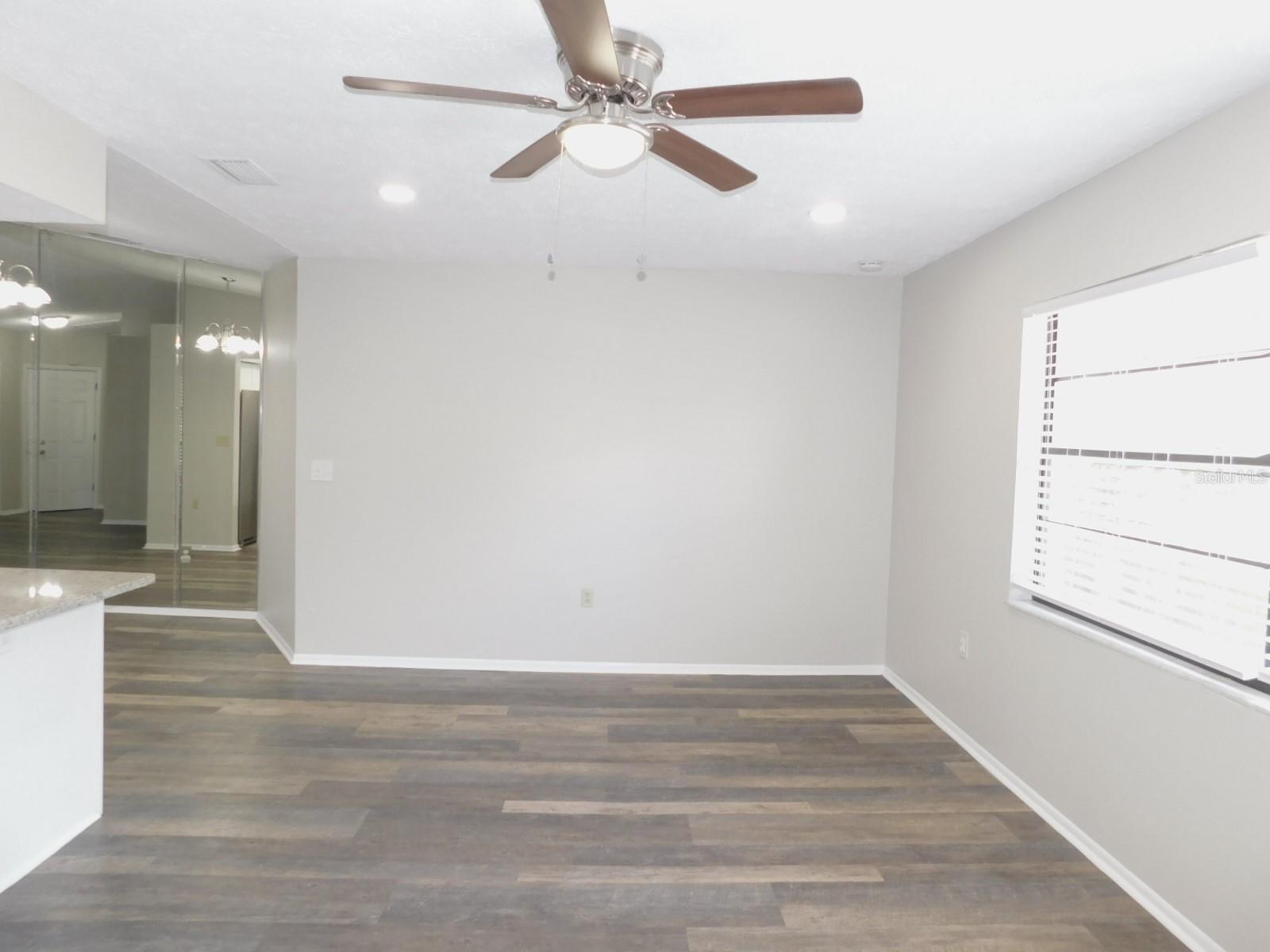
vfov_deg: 58.9
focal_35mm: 23
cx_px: 635
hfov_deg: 73.9
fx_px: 844
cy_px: 476
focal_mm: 4
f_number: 3
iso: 180
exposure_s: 1/30
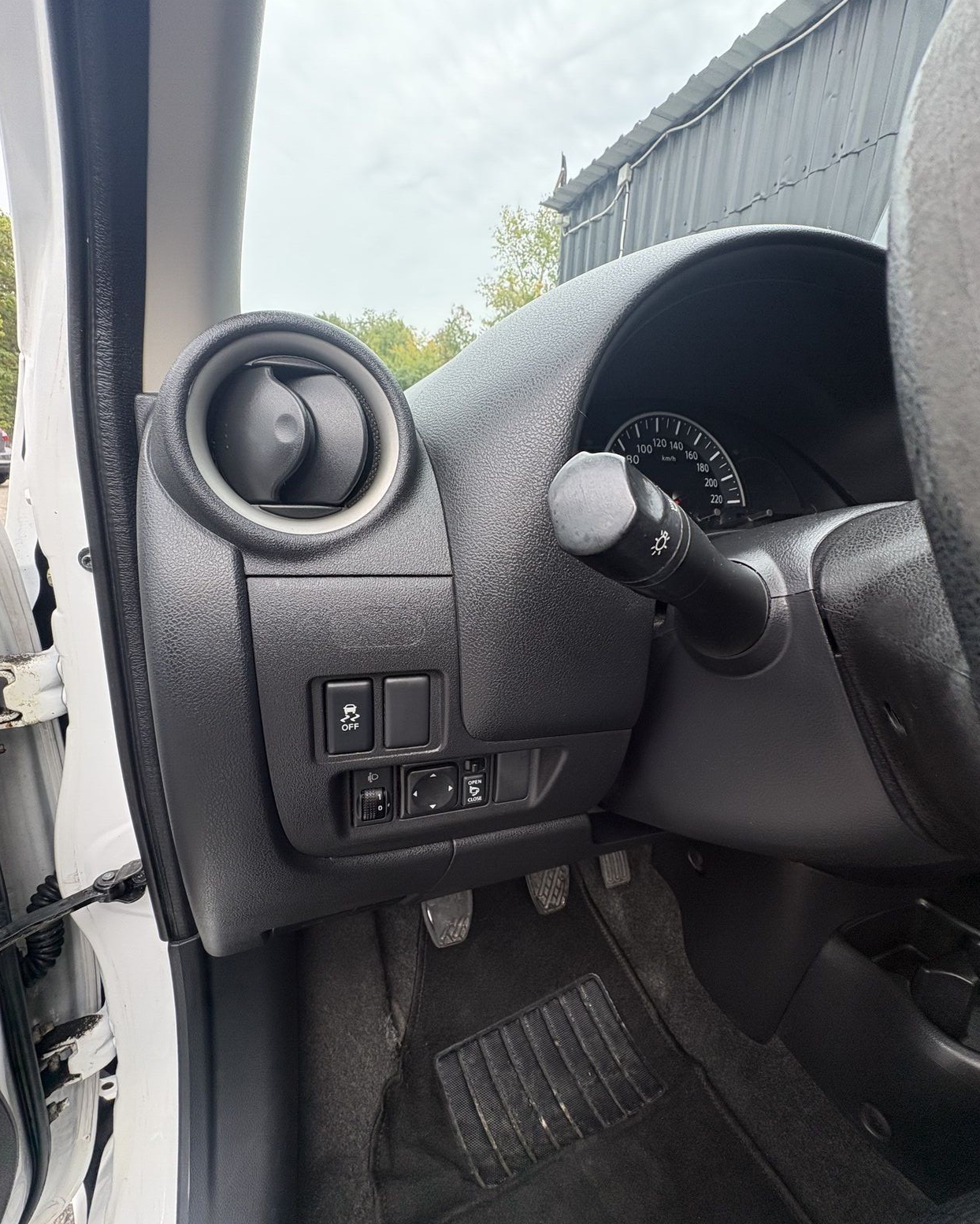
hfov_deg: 84.0
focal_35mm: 15
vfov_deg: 96.8
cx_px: 488
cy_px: 611
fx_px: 544
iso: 64
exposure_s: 1/139
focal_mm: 2.22
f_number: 2.2
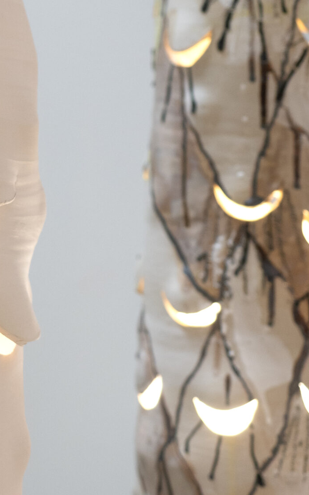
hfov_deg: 9.5
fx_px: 1833
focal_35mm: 136
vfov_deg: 15.4
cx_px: -91
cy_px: 191
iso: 400
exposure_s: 1/100
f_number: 2.8
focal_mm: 28
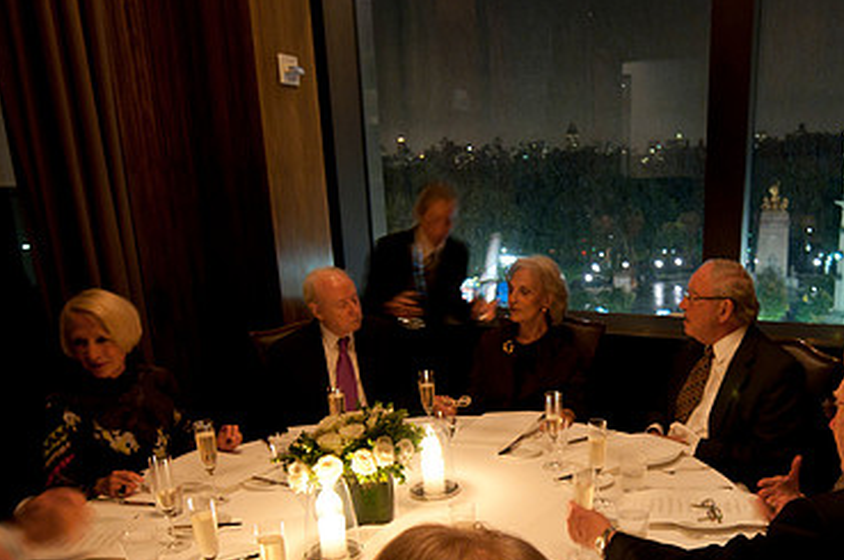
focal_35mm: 33
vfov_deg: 38.9
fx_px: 773
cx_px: 581
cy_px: 413
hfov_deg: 55.7
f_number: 2.8
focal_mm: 14
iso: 1000
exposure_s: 1/8
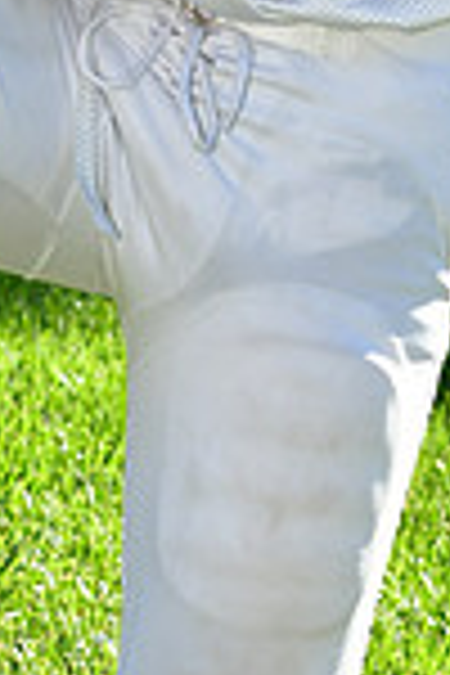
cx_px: 191
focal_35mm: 407
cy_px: -315
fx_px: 7631
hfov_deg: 3.4
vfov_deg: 5.0
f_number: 6.3
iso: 400
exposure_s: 1/640
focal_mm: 70
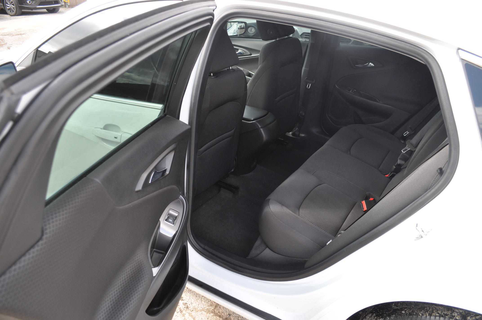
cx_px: 241
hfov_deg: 67.4
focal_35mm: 27
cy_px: 160
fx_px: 361
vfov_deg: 47.8
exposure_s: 1/125
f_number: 5.6
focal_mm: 18
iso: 220
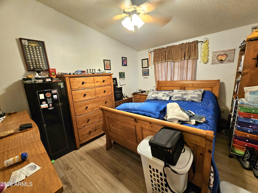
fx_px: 97
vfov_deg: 89.9
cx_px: 129
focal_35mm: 13
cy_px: 96
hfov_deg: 106.2
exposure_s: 1/30
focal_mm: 2.2
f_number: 2.2
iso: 320
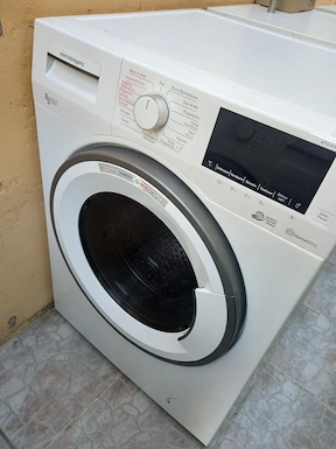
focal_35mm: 26
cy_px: 219
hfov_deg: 53.0
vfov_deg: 67.3
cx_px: 164
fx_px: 337
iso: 80
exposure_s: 1/50
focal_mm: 4.6
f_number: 2
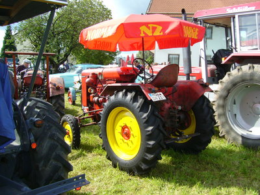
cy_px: 98
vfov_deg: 40.7
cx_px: 130
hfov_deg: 52.6
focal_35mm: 35
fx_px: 263
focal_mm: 5.8
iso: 100
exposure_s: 1/200
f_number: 5.6
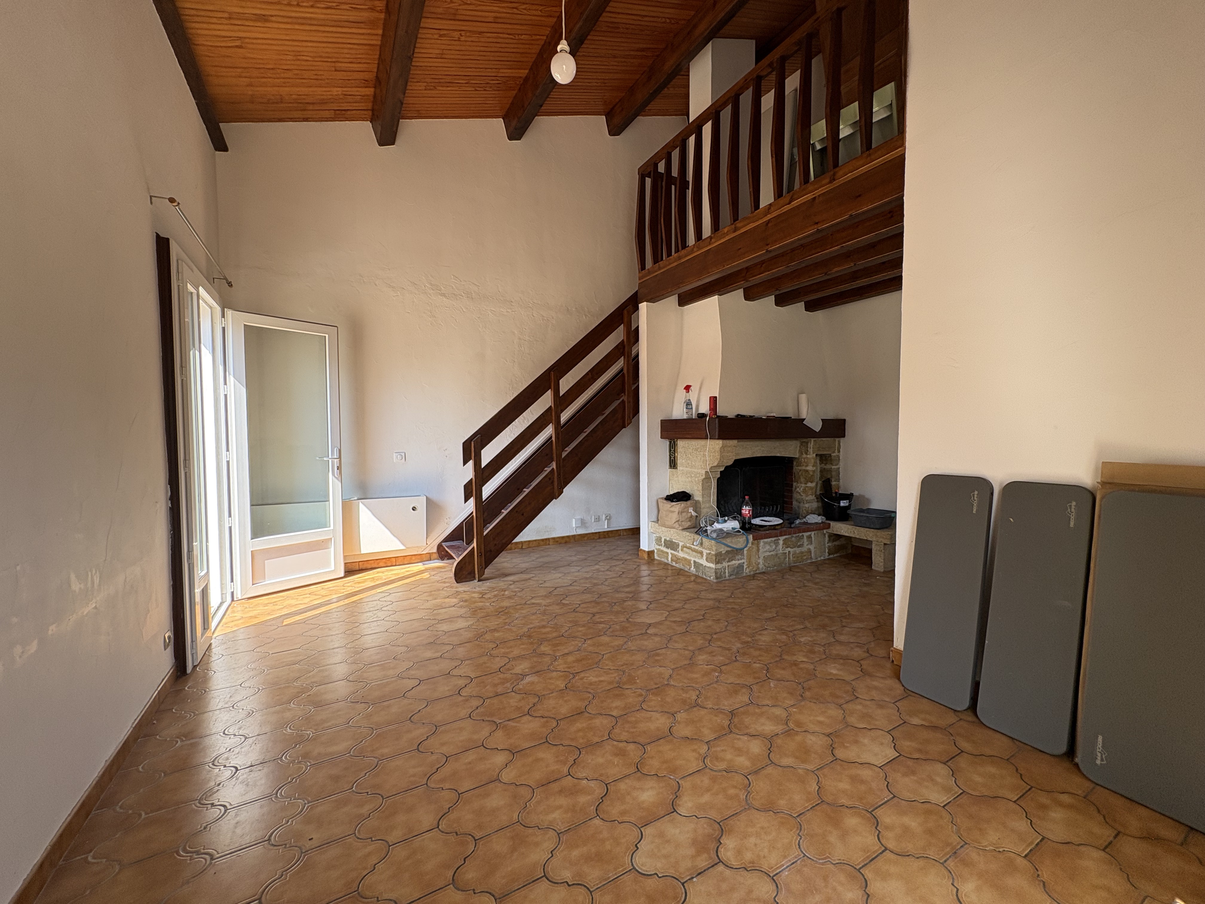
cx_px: 602
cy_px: 452
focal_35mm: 14
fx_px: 487
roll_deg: +0.8
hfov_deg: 102.1
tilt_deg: -2.4
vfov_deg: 85.7
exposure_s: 1/142
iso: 50
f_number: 2.2
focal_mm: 2.22
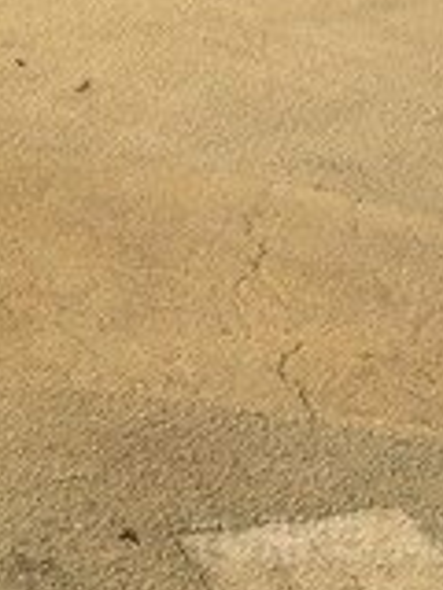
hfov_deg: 15.3
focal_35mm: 90
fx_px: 1536
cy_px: -310
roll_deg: -3.9
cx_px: -203
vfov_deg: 19.0
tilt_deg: -6.6
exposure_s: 1/1236
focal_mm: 4.15
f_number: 2.2
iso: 32
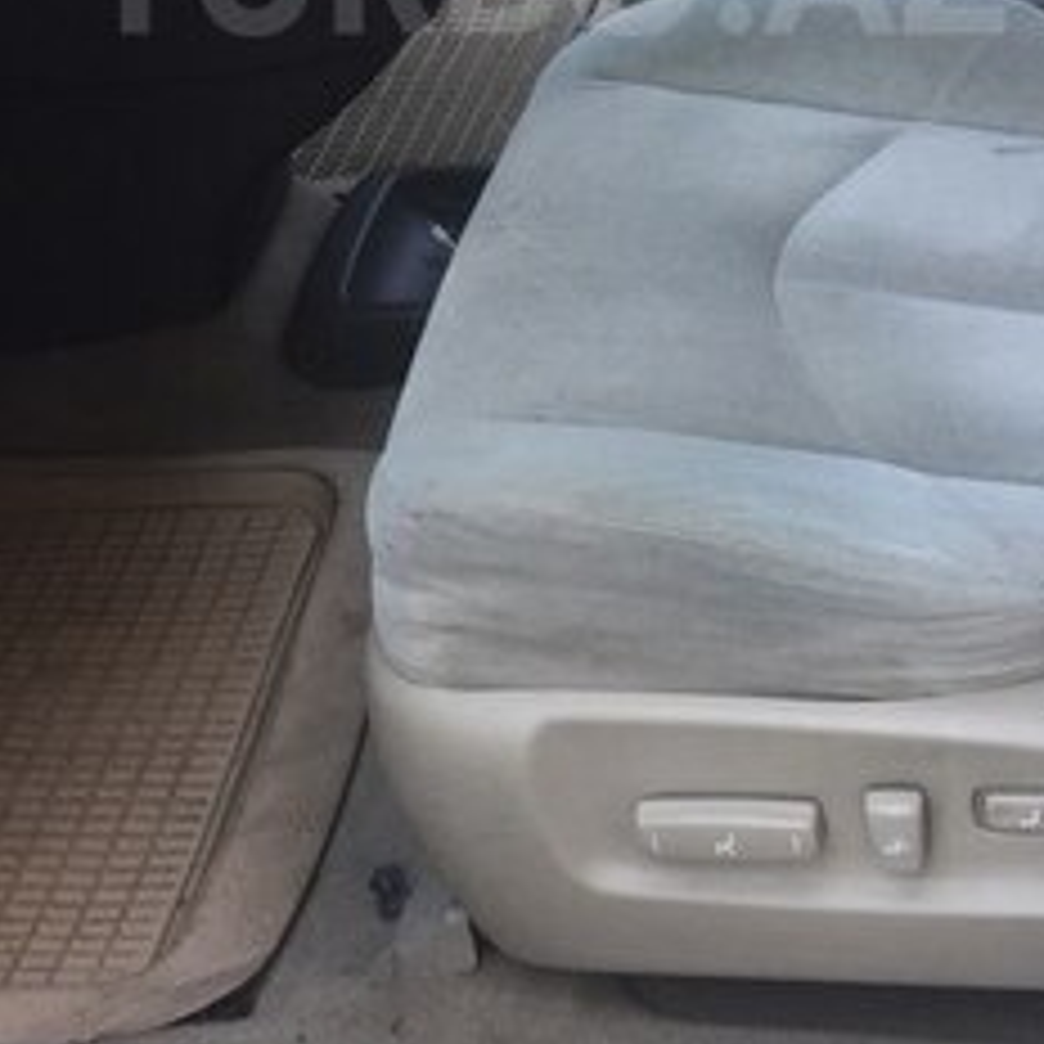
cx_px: 544
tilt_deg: -25.0
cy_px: -34
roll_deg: +9.4
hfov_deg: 23.7
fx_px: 2491
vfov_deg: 22.6
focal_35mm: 73
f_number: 2.2
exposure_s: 1/100
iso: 32
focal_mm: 4.15
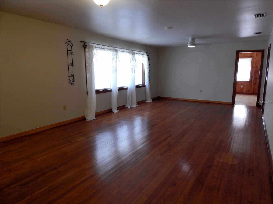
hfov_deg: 73.9
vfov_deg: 58.9
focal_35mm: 23
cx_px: 136
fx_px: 181
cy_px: 102
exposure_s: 1/30
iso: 280
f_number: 3
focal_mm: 4
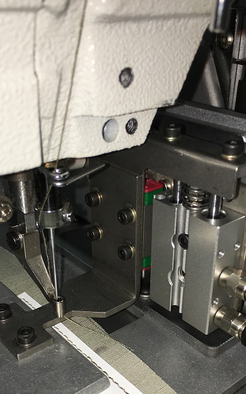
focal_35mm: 42
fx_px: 451
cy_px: 264
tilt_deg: -30.5
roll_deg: -1.2
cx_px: 127
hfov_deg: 30.5
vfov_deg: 46.4
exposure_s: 1/202
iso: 25
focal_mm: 4.15
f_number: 2.2
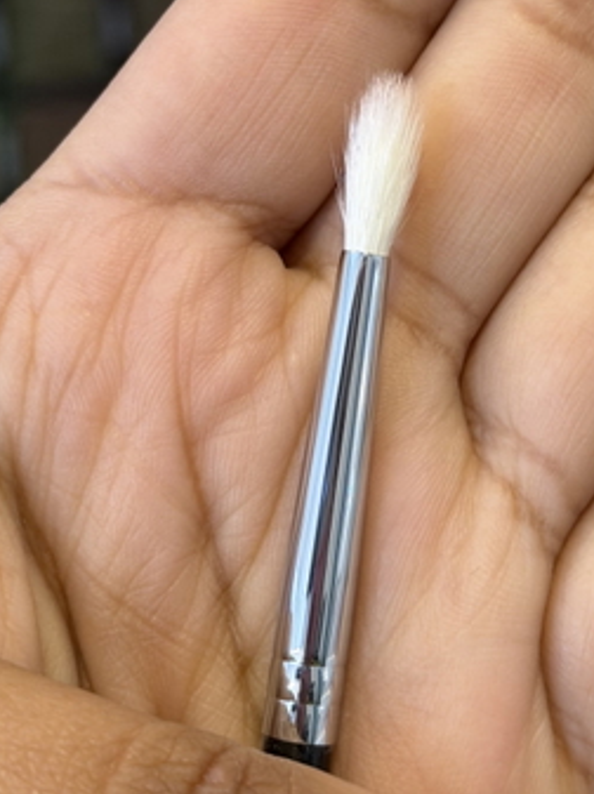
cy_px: 291
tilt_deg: -13.6
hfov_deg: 19.3
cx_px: 345
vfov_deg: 25.6
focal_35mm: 76
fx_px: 1742
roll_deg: +2.9
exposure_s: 1/50
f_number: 1.78
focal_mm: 6.76
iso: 100
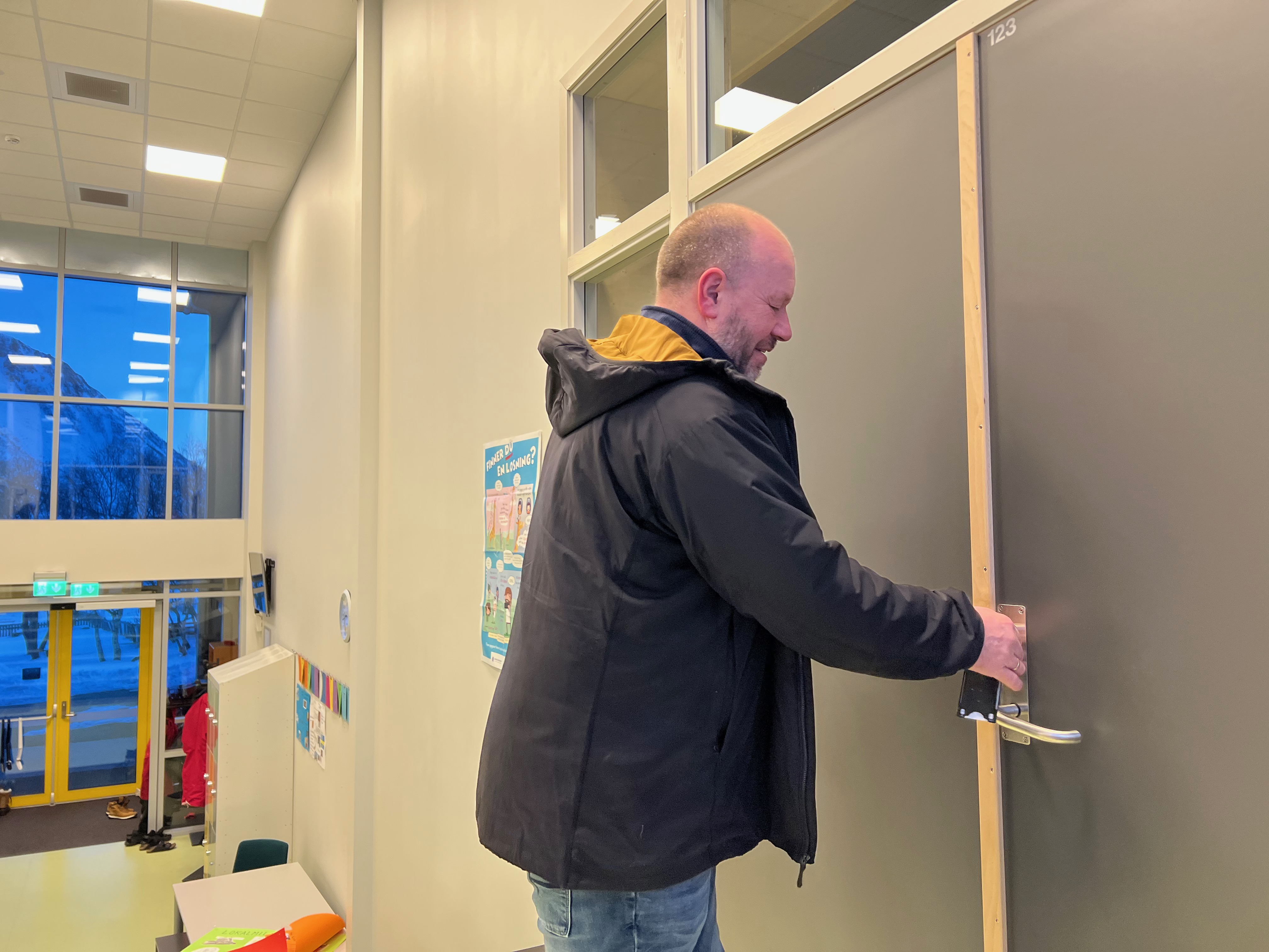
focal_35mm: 26
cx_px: 634
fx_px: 953
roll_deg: +0.7
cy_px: 476
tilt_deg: +3.7
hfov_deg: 67.3
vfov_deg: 53.1
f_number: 1.5
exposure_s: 1/100
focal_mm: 5.7
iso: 125
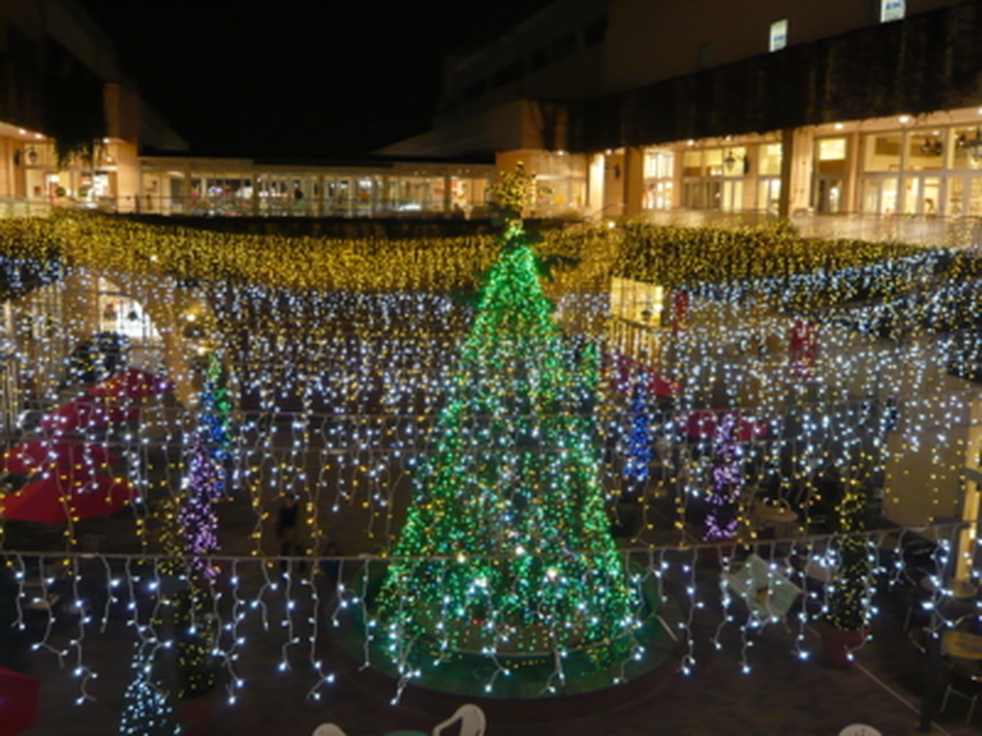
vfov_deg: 44.2
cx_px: 491
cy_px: 368
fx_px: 908
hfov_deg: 56.8
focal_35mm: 32
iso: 200
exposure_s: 1/8
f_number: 3
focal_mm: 5.2
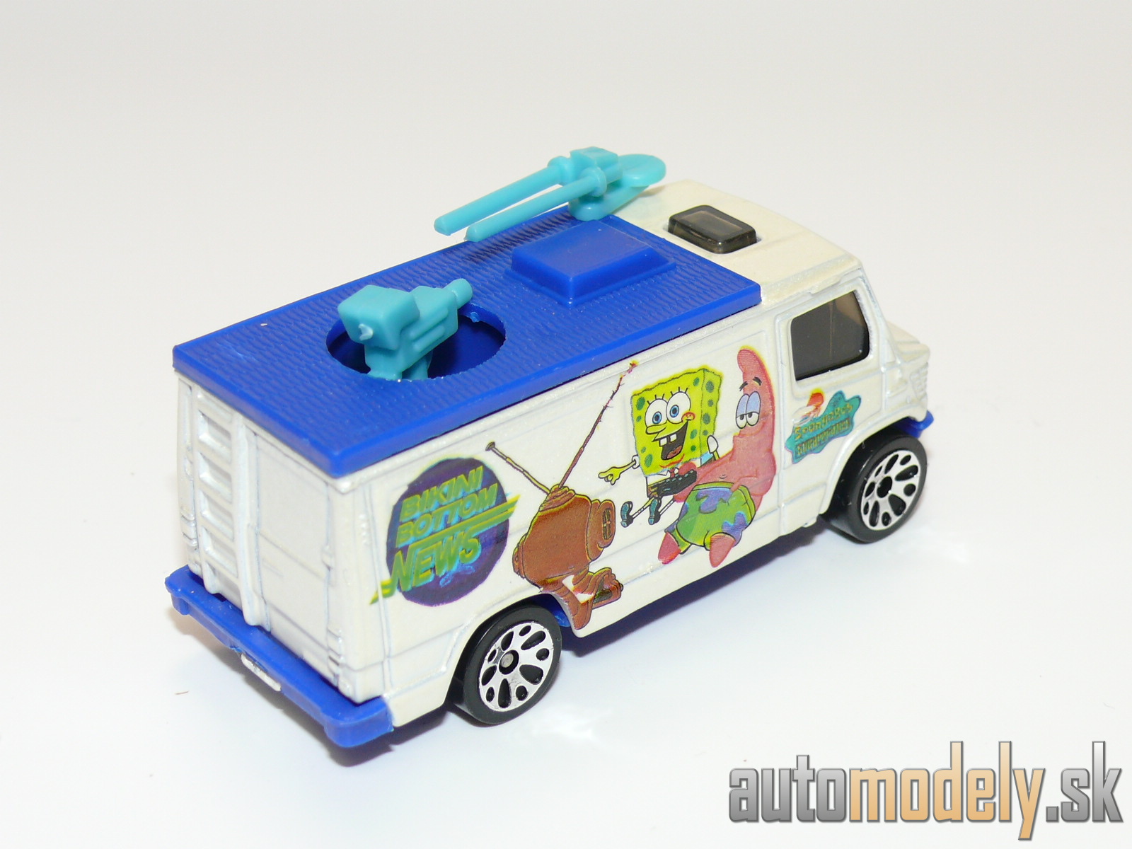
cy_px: 424
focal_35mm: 74
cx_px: 566
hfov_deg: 26.3
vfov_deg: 19.9
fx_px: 2420
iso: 100
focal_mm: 11.1
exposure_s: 1/30
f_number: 4
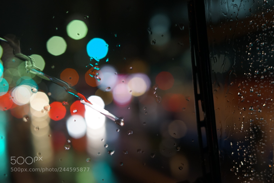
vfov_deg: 27.0
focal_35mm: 50
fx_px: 381
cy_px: 92
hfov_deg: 39.6
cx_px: 137
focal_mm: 50
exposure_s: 1/50
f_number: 2.8
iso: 1000
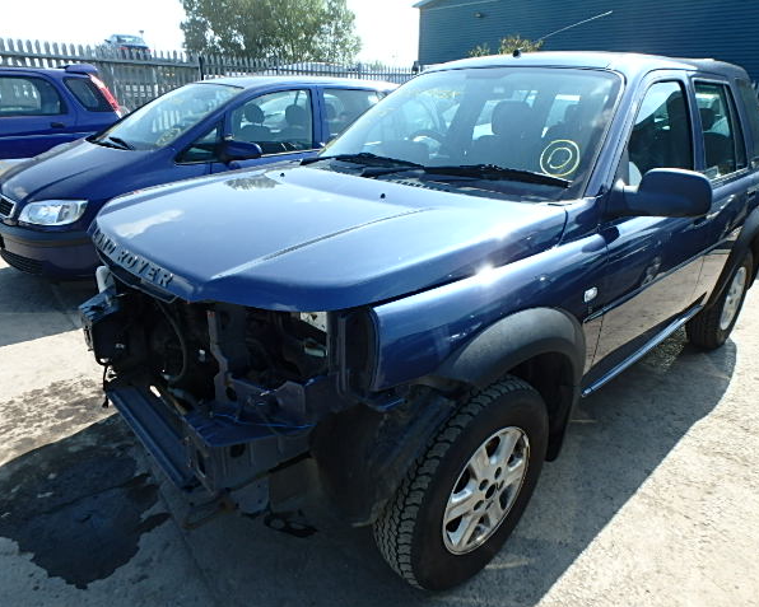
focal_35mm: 22
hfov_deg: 75.0
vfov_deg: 63.1
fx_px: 494
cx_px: 399
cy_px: 304
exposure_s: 1/500
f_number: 3.5
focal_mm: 3.7
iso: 125
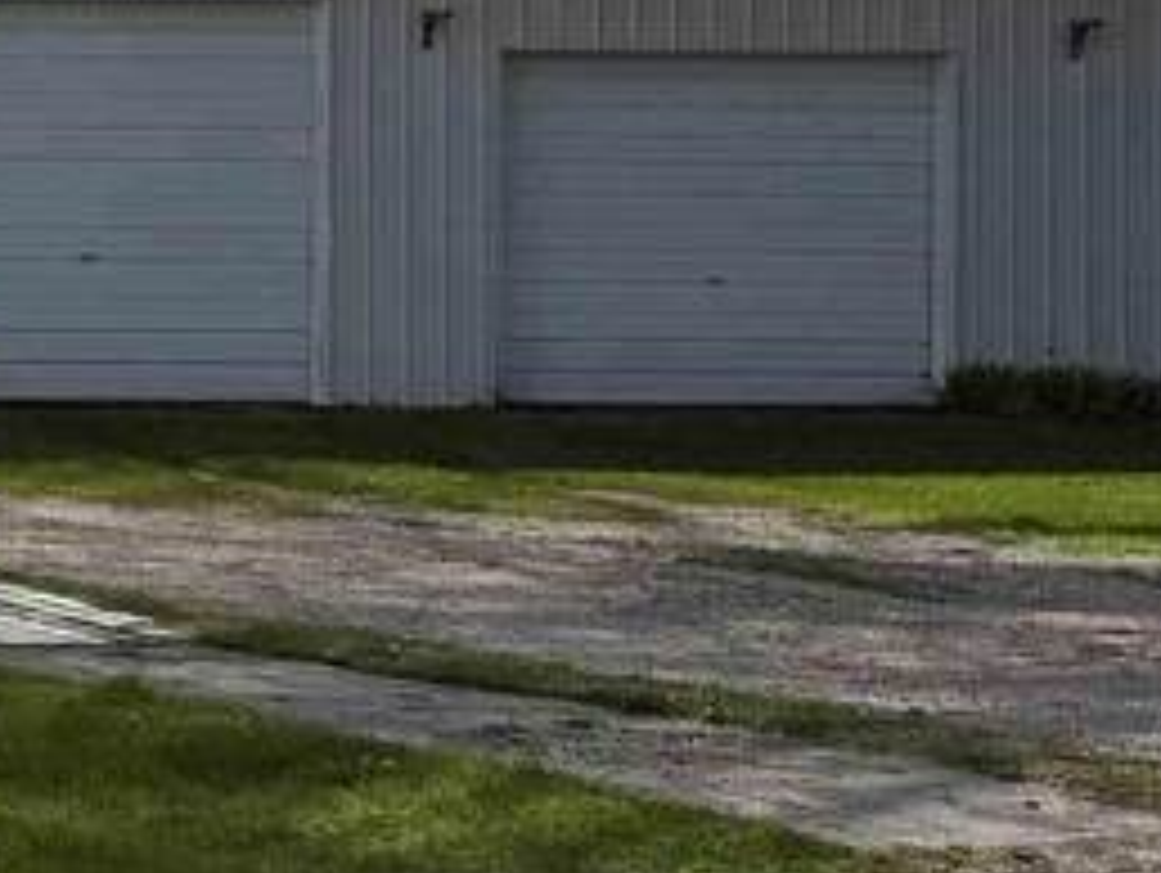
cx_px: -927
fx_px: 3995
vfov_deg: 12.4
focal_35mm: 119
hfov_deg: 14.5
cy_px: 126
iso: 80
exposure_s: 1/9091
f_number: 1.78
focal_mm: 6.76
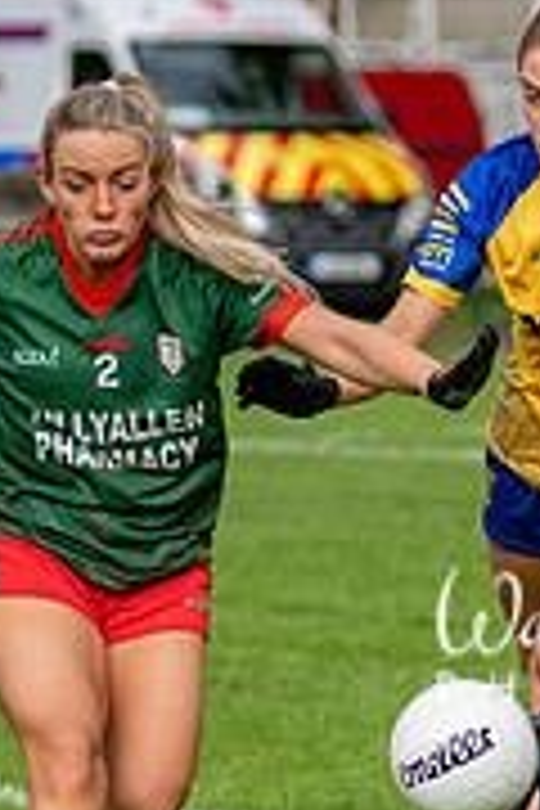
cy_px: 544
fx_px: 13071
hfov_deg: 2.4
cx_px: 729
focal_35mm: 581
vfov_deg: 3.5
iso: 560
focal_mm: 120
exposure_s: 1/6400
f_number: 2.8
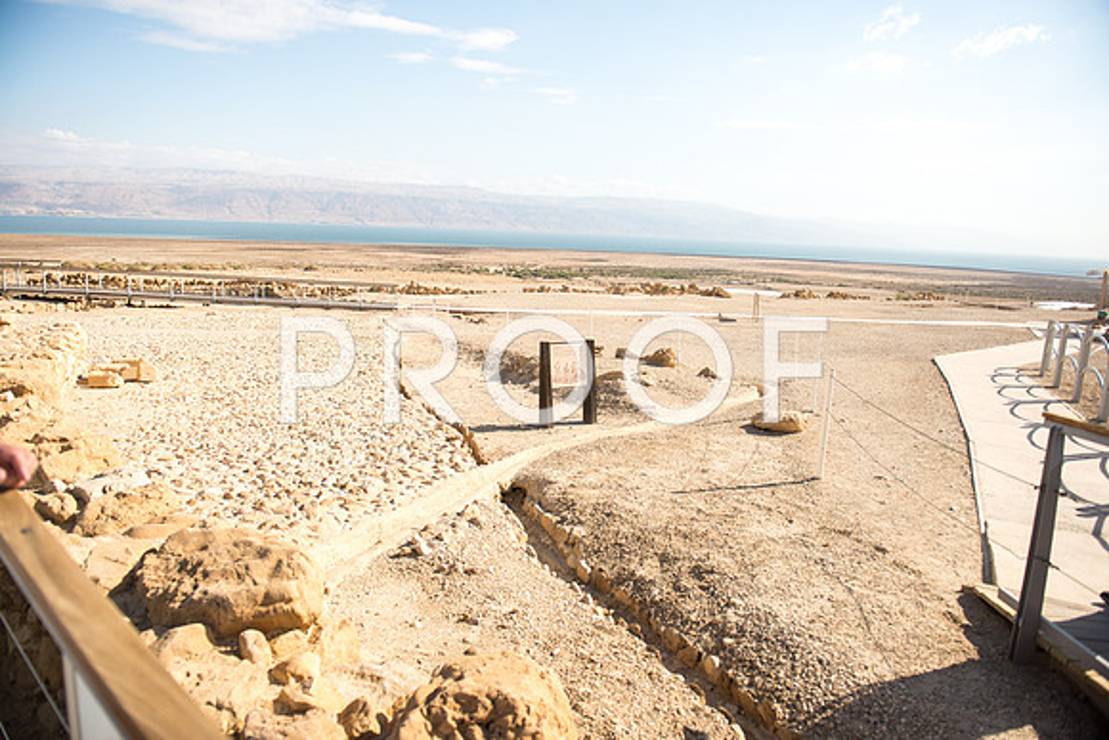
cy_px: 370
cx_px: 554
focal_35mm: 24
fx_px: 739
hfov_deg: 73.7
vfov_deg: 53.2
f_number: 2.8
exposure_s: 1/4000
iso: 200
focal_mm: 24
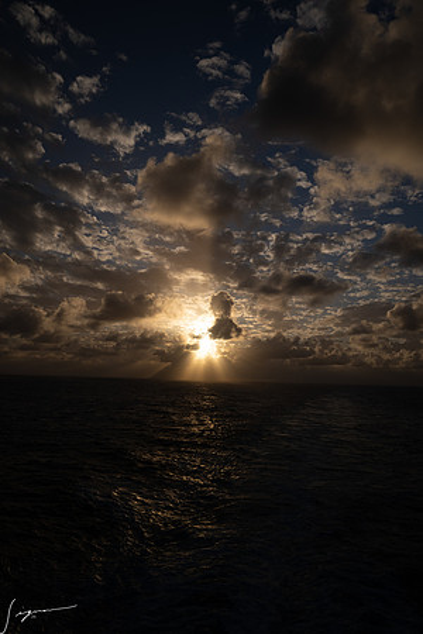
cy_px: 317
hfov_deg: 43.6
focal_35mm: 30
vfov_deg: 61.9
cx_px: 212
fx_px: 529
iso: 125
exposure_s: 1/400
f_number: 13
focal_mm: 30
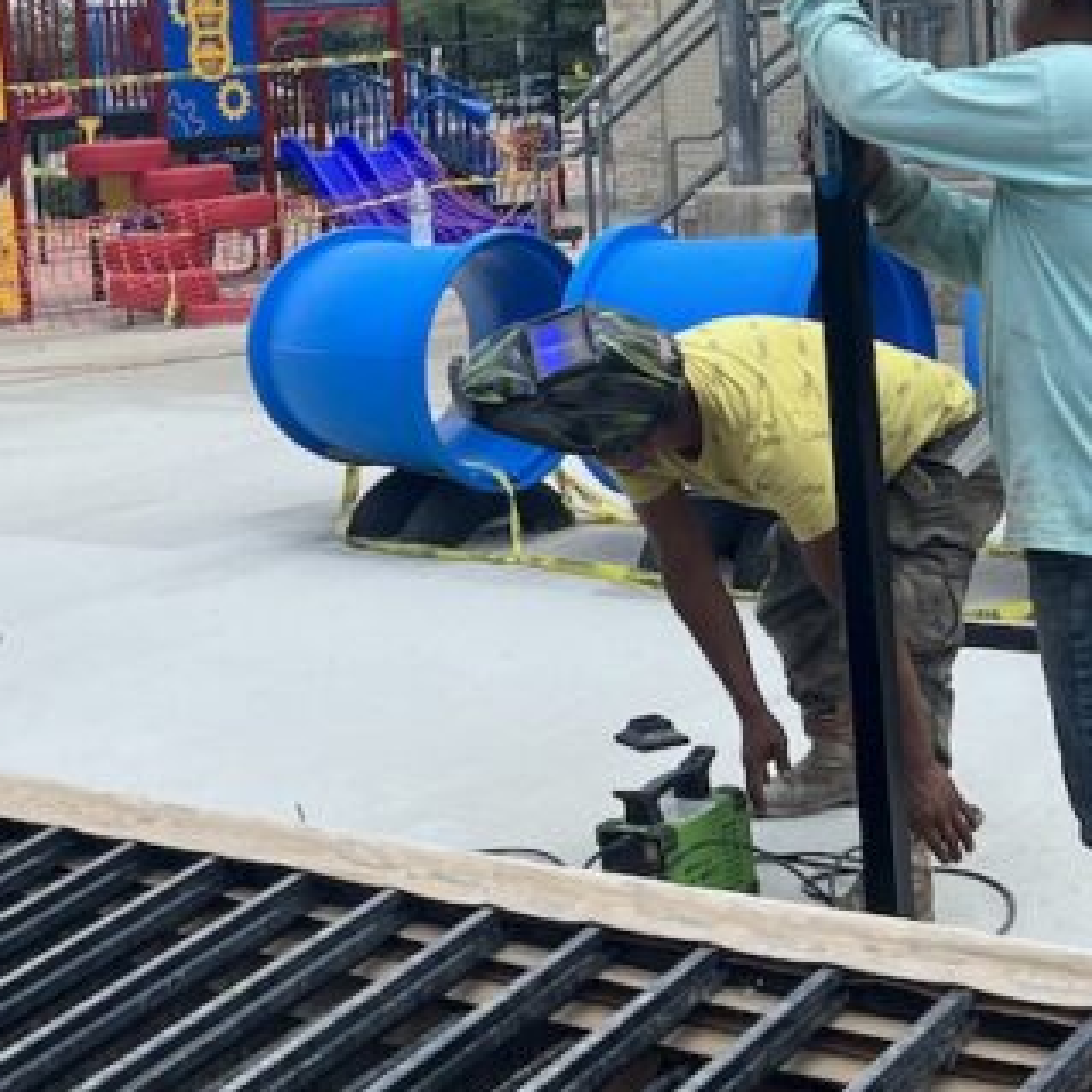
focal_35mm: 72
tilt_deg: -4.1
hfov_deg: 22.7
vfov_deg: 23.8
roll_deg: +4.5
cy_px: 305
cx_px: -96
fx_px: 2570
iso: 50
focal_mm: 5.7
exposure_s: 1/4444
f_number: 1.5
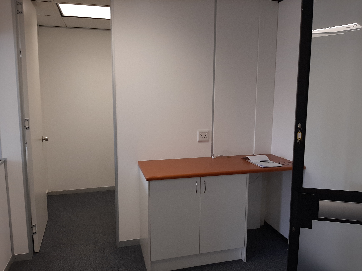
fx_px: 282
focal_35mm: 27
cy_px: 136
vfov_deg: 51.4
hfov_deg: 65.3
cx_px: 181
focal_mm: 3.93
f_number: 1.7
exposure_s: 1/50
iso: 64
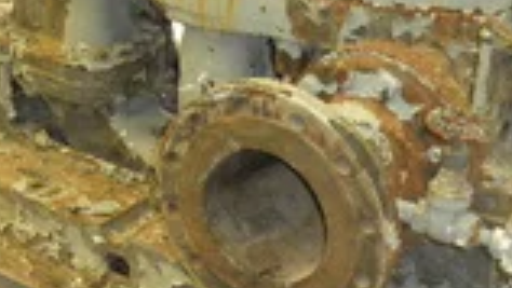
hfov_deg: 27.3
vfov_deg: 15.7
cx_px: 156
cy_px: 110
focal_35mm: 77
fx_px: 1046
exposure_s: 1/30
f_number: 3
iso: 200
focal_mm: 5
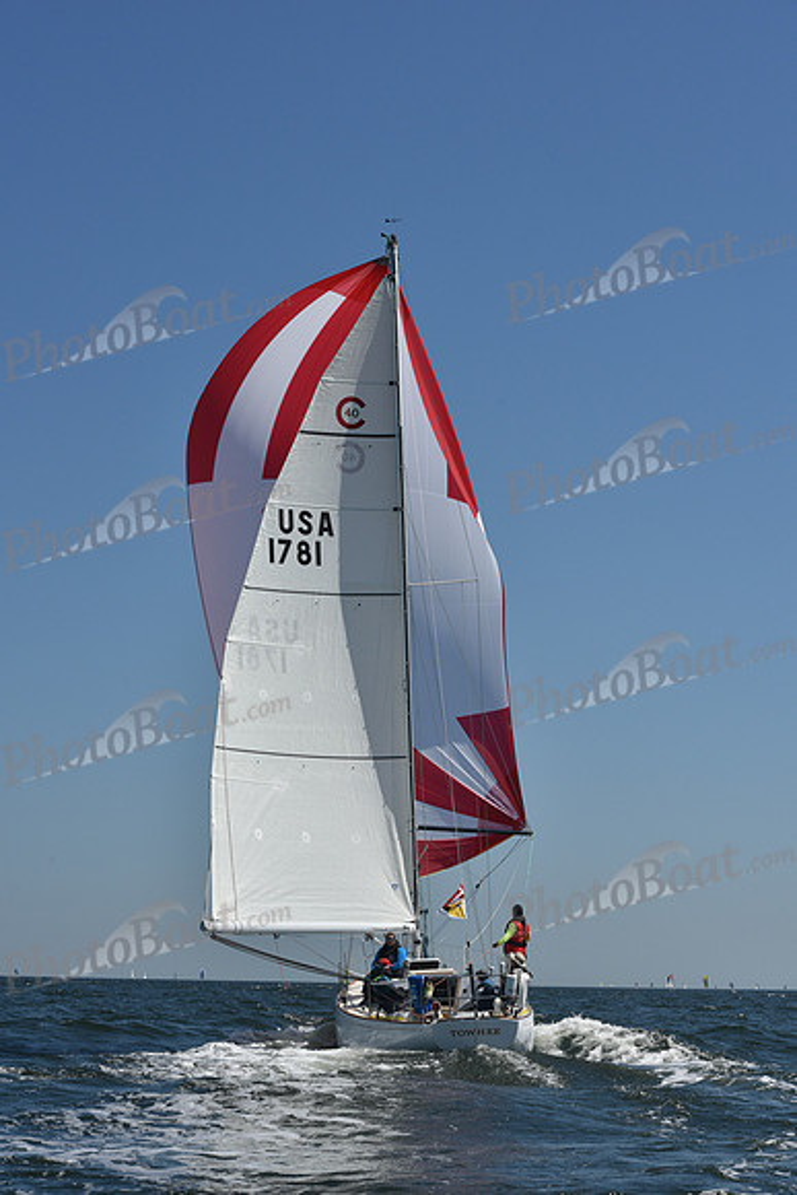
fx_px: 2323
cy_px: 598
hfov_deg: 19.5
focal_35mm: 70
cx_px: 398
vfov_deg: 28.8
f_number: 11
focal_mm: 70
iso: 250
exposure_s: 1/1250
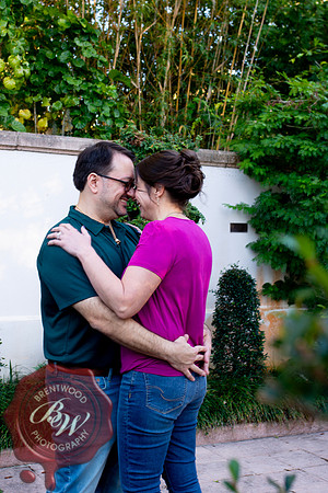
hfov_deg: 25.7
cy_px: 246
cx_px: 139
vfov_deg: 37.9
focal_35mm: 52
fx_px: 717
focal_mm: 35
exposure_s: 1/40
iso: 125
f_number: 4.5
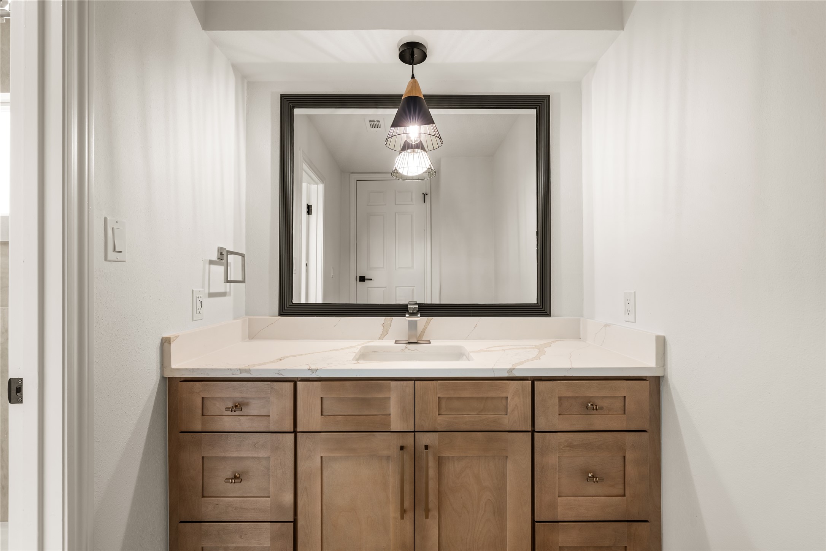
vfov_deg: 73.7
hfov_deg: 96.7
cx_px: 413
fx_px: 367
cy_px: 276
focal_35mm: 16
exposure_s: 1.6
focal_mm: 16
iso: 200
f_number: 9
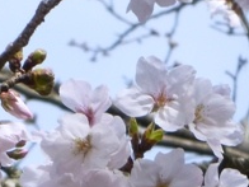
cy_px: 234
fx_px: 3546
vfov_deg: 3.0
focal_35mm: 493
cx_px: 105
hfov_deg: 4.0
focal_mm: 22.5
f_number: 5.9
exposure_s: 1/200
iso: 80
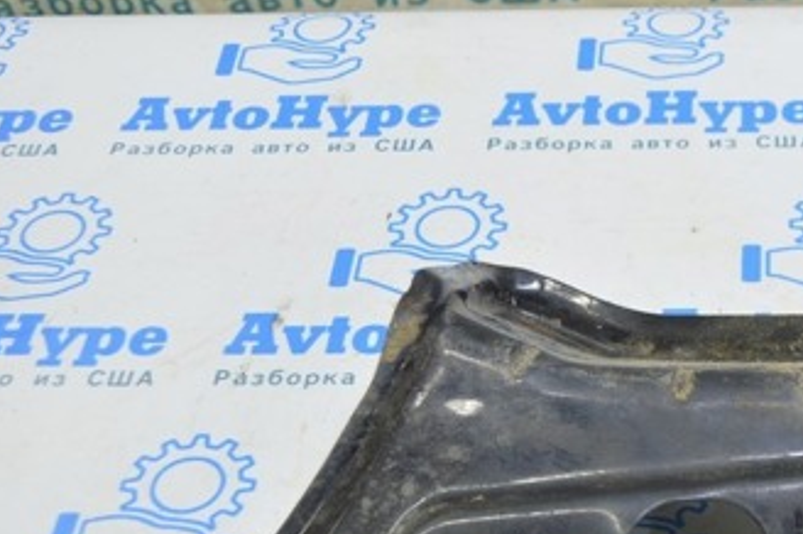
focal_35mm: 82
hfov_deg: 24.1
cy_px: 342
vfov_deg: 16.6
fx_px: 1827
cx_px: 725
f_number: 5.6
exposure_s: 1/20
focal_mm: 28
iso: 400
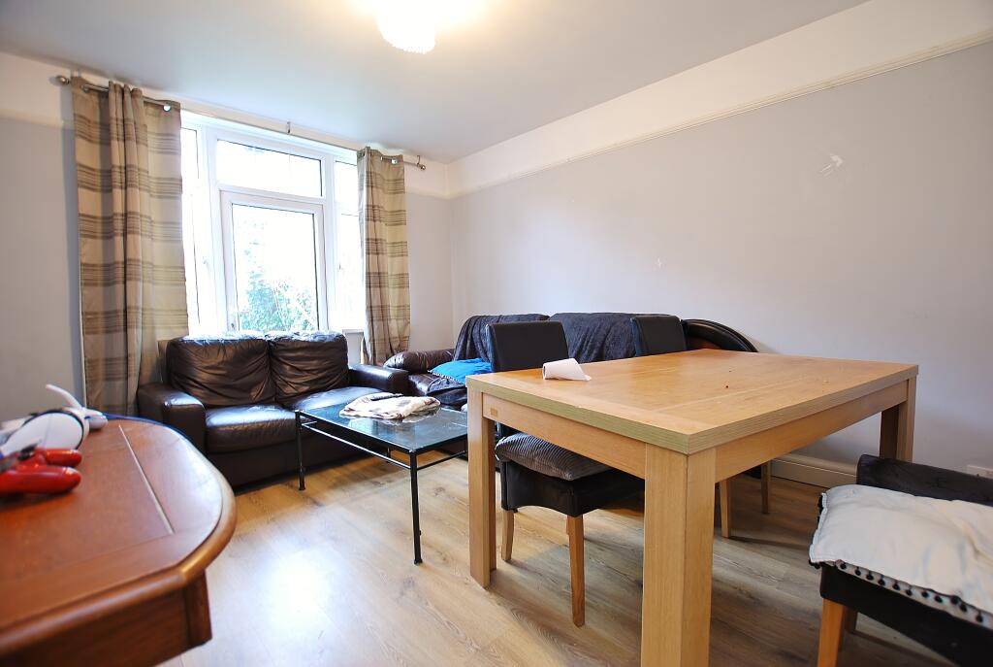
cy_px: 334
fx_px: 415
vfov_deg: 77.6
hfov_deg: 100.3
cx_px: 496
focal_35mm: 15
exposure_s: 1/2.5
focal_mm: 10
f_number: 3.5
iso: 100
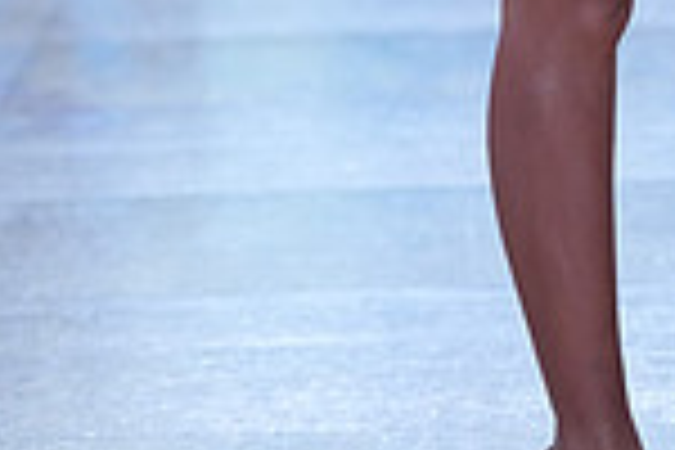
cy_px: -544
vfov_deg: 3.5
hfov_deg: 5.3
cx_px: 677
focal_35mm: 388
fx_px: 7274
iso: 500
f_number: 4
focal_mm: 100
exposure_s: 1/400
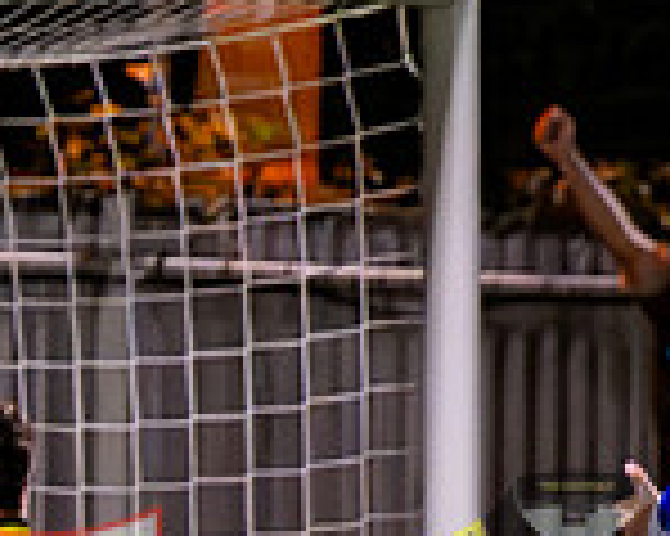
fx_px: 22016
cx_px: -932
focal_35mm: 1111
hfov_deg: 1.7
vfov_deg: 1.4
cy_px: 770
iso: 6400
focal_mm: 125
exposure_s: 1/1250
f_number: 2.8
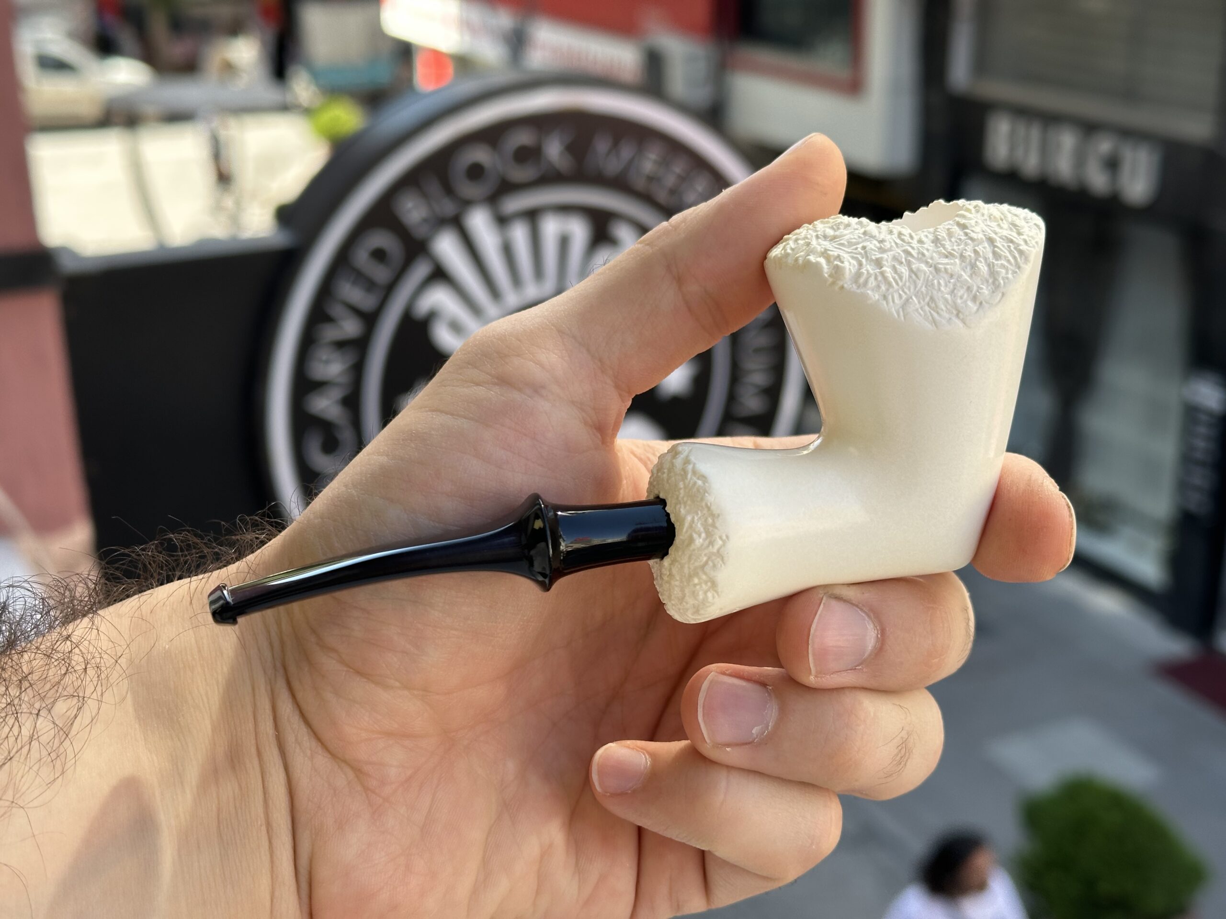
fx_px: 1700
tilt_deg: -20.3
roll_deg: +0.6
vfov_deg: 30.3
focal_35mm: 48
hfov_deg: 39.7
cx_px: 613
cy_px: 460
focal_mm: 6.86
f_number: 1.78
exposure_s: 1/577
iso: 64
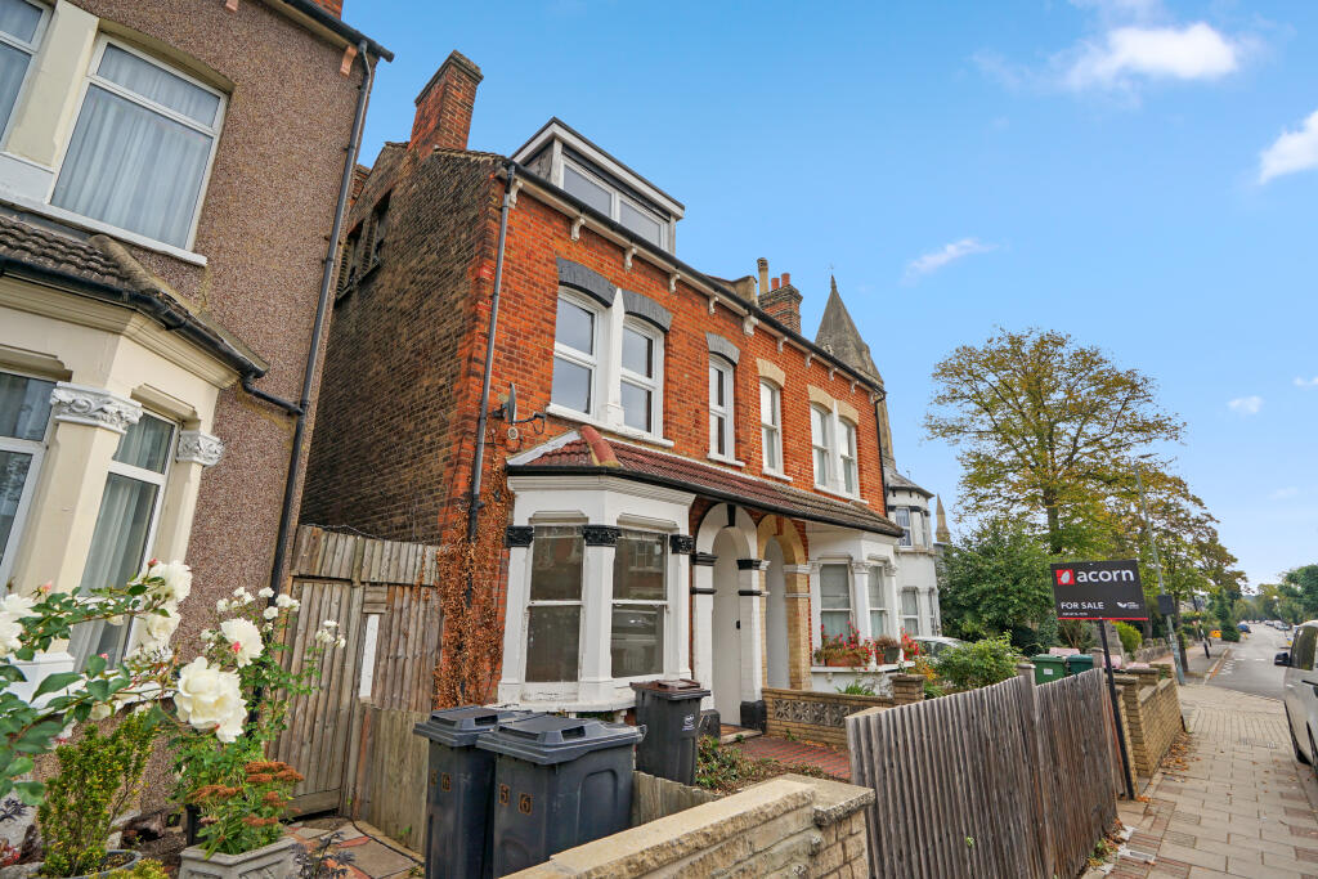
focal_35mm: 16
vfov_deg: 73.8
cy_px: 440
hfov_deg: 96.7
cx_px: 659
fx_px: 586
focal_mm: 16
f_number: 8
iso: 100
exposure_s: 1/125
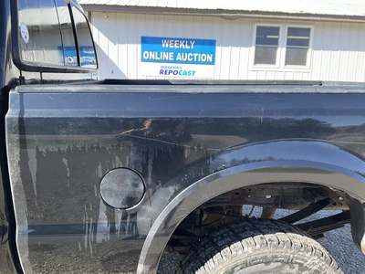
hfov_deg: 61.7
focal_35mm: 29
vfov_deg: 48.2
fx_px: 306
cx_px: 182
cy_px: 137
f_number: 1.8
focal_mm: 3
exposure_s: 1/391
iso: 25
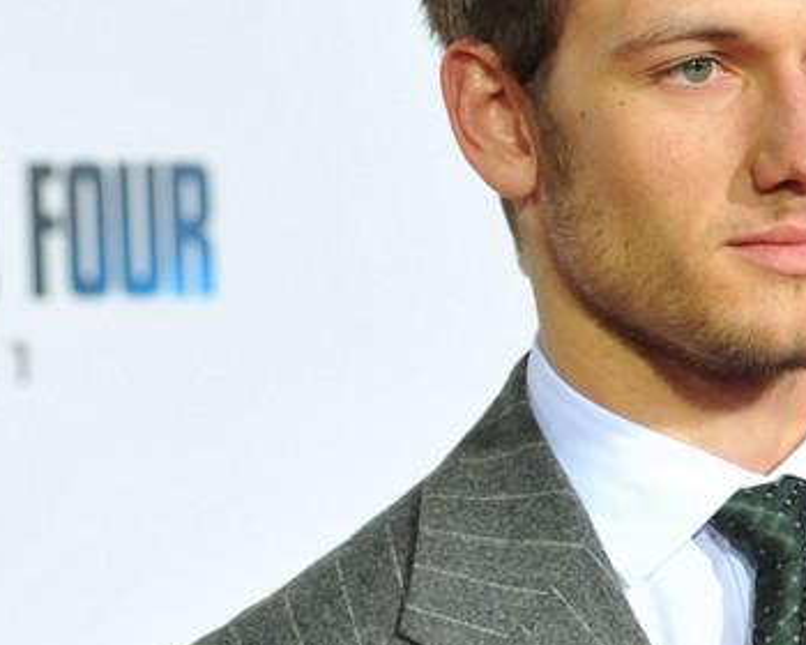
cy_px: 1037
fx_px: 6250
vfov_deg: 5.8
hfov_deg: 7.4
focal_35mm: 262
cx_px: 722
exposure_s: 1/160
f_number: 4
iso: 1000
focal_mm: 80
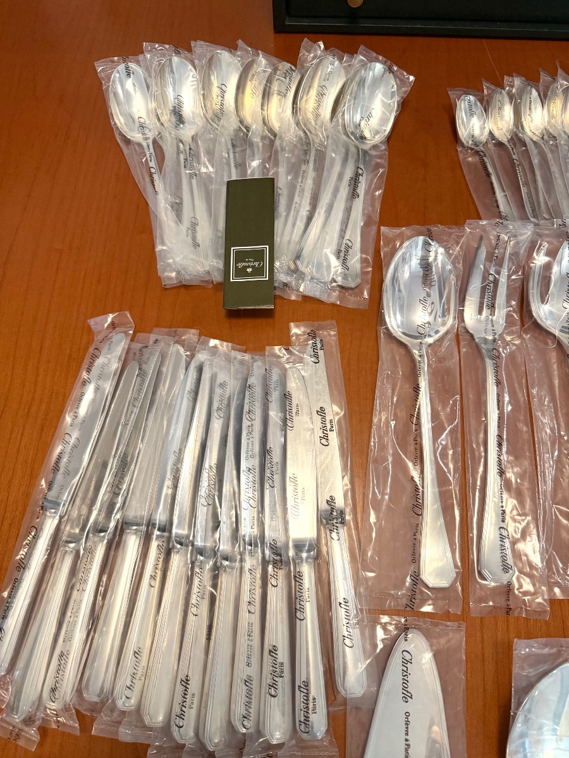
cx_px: 284
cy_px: 379
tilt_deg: -70.7
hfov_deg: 56.8
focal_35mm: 24
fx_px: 526
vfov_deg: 71.6
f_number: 1.78
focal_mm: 6.76
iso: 400
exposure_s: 1/100
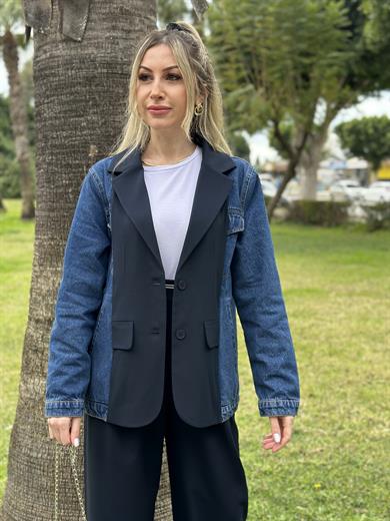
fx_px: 721
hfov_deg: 30.3
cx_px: 195
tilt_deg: -5.6
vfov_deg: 39.7
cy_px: 260
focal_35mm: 48
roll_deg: -0.7
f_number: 1.78
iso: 80
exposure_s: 1/594
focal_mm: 6.86
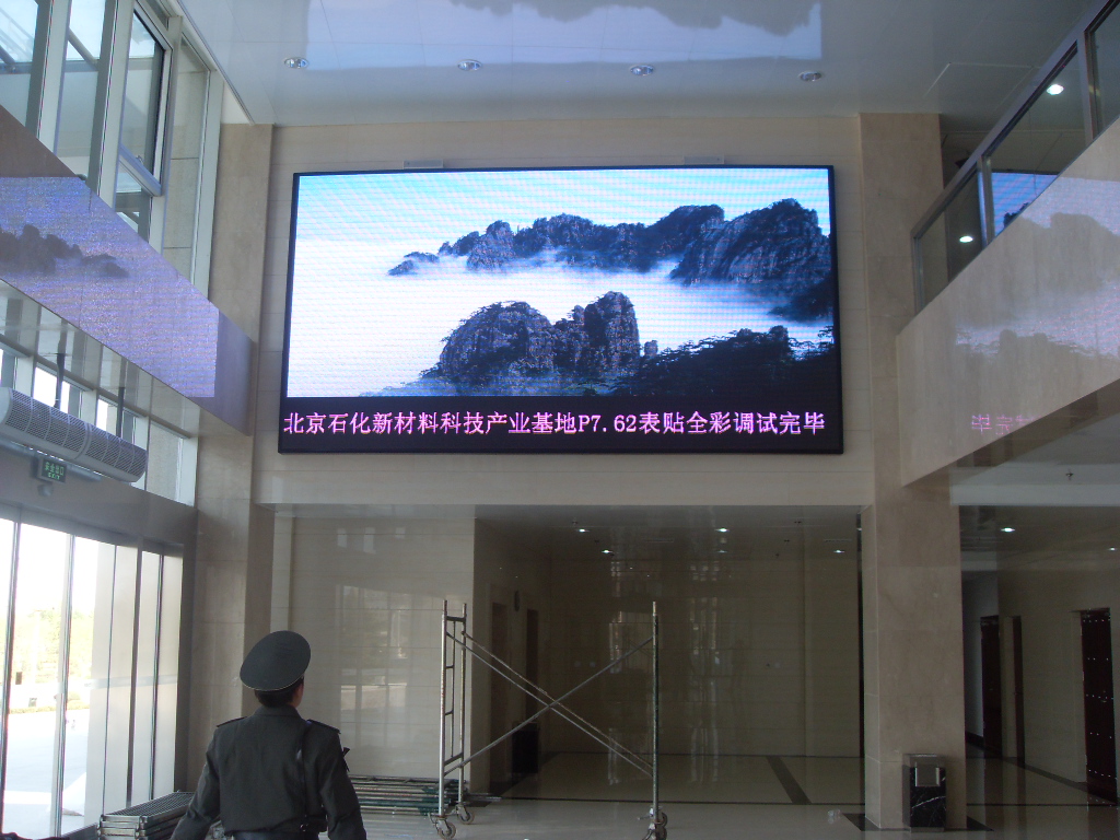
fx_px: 1132
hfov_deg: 52.6
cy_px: 420
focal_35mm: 35
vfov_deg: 40.7
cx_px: 560
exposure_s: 1/90
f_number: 2.8
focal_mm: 6.3
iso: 80
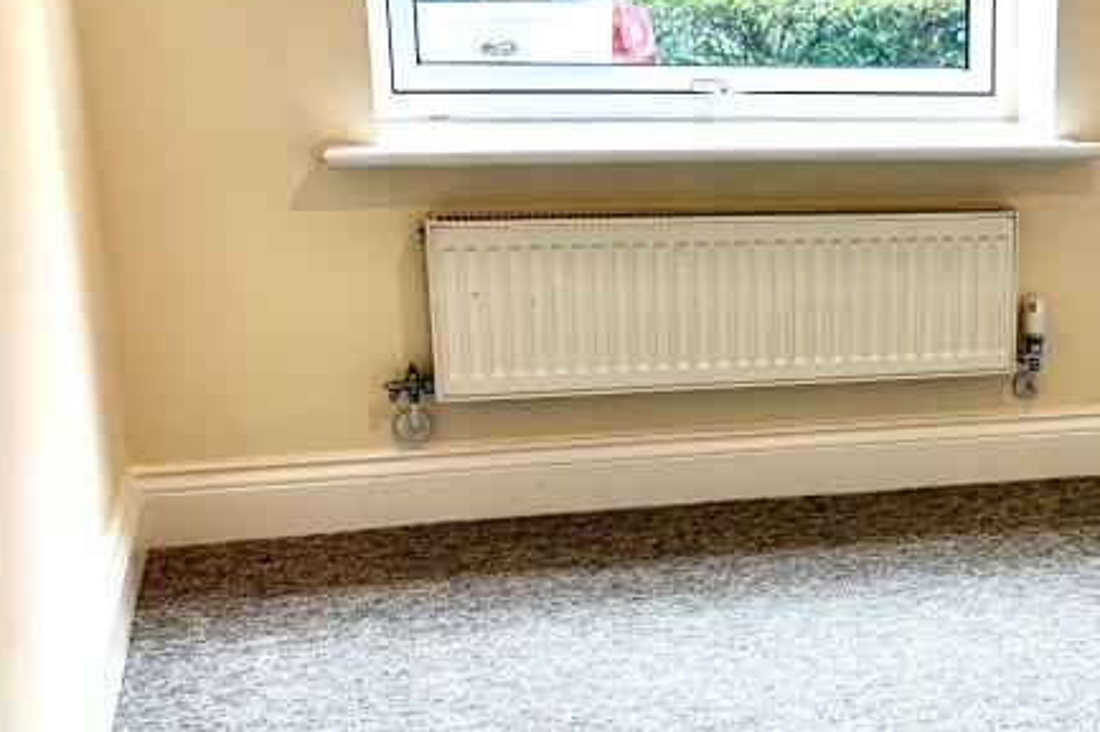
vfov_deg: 21.2
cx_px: 1141
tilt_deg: -17.3
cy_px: 455
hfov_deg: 29.1
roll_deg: -2.6
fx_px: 1954
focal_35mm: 64
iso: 32
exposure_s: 1/121
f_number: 1.6
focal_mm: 5.96
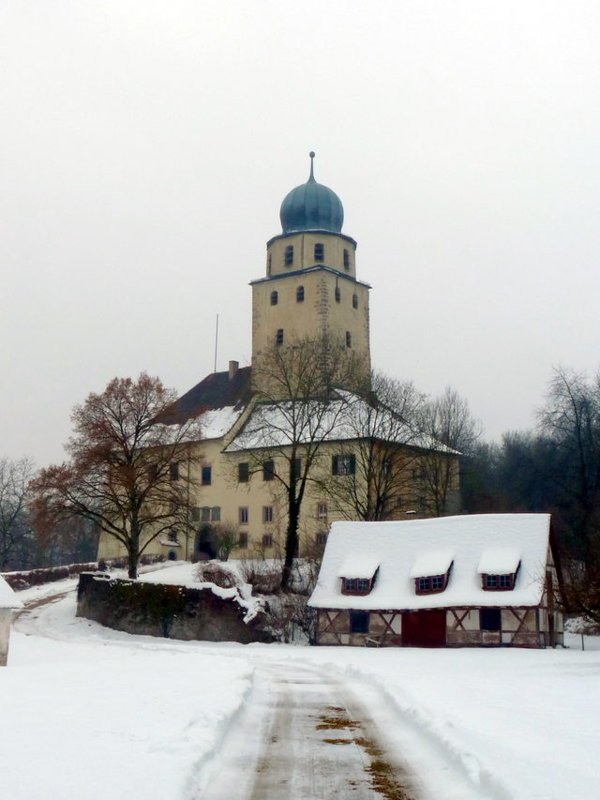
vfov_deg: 36.8
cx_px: 300
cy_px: 400
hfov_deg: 28.0
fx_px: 1201
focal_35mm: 52
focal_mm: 6.5
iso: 100
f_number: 8
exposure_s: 1/500
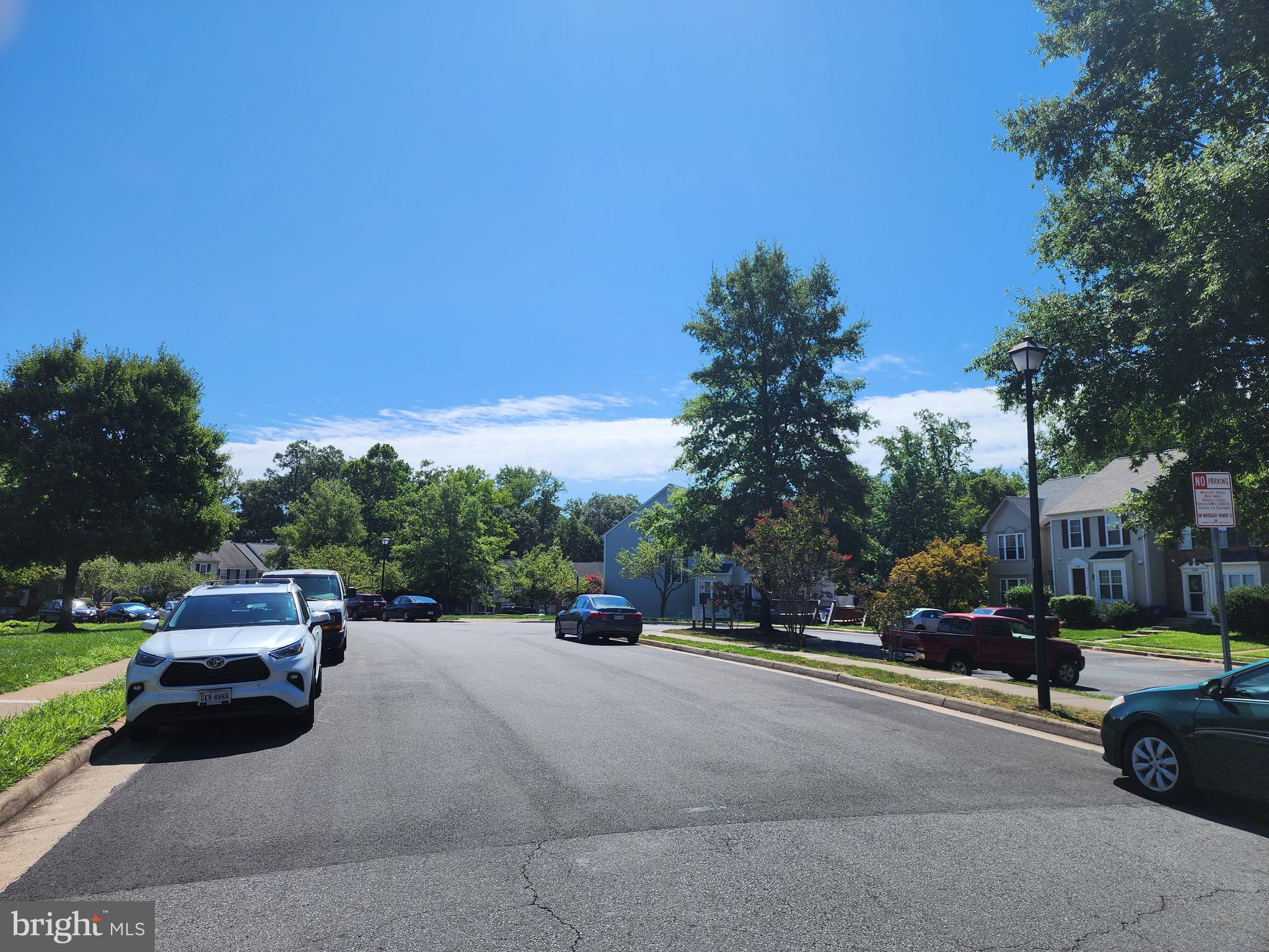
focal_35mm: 23
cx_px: 634
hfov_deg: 73.9
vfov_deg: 58.9
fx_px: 843
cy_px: 476
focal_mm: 6.4
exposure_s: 1/1770
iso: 12
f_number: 1.8
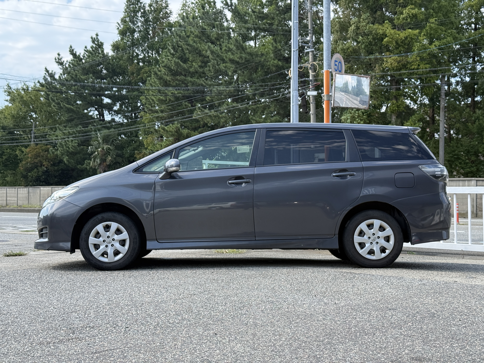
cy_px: 182
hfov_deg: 39.7
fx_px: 671
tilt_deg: +1.2
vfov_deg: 30.3
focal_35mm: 48
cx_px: 242
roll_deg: +0.0
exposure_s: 1/1307
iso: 64
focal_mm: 6.76
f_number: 1.78
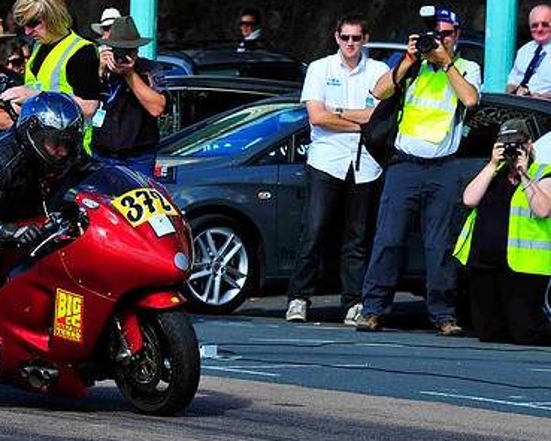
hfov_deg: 6.6
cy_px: 256
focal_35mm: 295
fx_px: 4809
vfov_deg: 5.2
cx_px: 125
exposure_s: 1/500
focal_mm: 200
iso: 400
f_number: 10
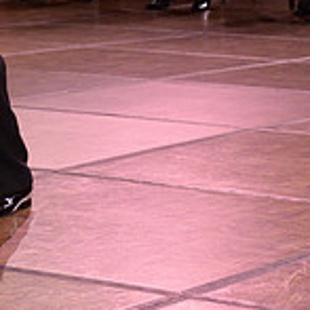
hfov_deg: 9.3
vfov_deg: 9.0
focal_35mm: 187
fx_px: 1895
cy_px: -228
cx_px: -33
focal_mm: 56
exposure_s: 1/250
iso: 2000
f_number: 5
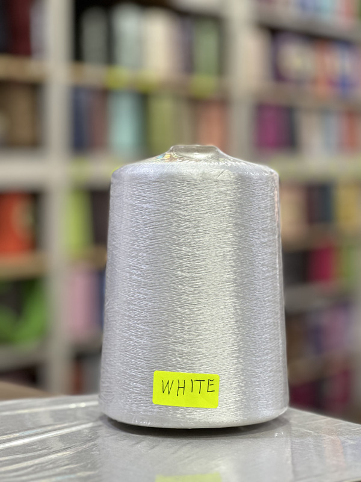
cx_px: 180
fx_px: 1071
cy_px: 241
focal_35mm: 77
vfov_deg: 25.3
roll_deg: -1.3
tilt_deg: -3.3
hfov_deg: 19.1
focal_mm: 9
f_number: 2.8
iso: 125
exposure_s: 1/33
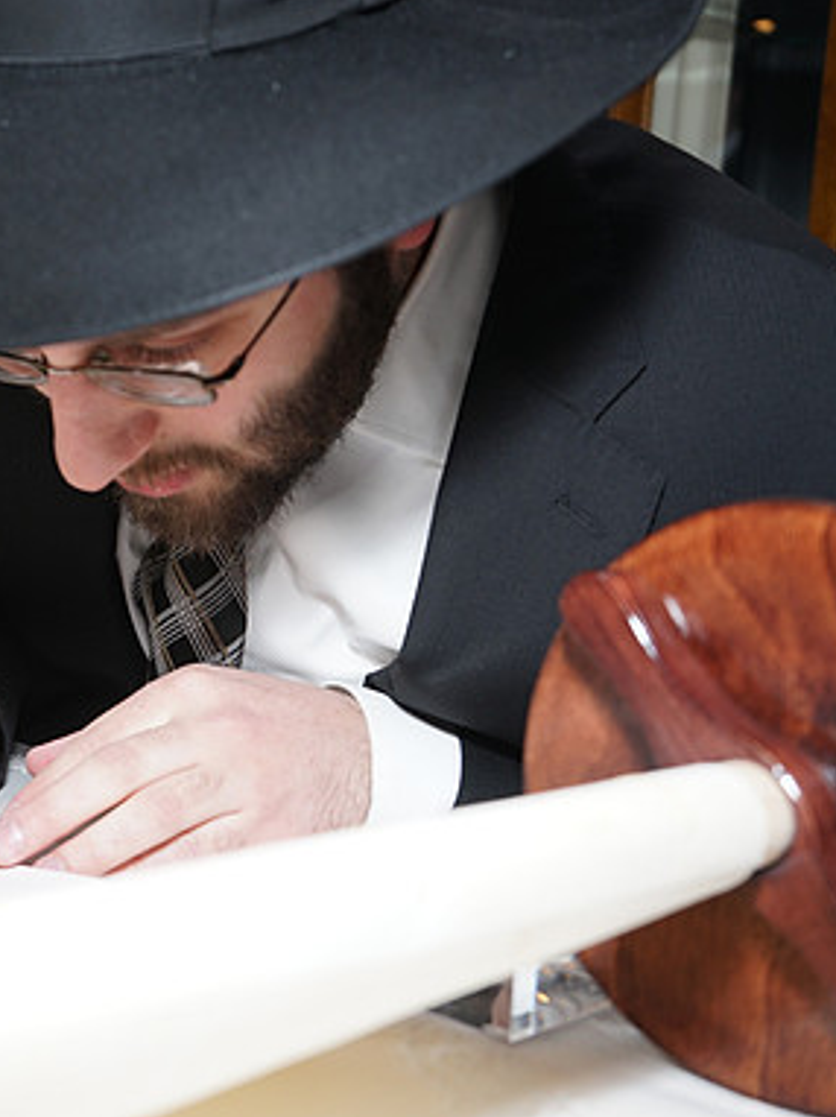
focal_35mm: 57
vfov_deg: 33.8
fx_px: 1838
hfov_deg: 24.9
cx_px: 85
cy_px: 557
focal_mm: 39
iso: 320
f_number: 5.6
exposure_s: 1/100
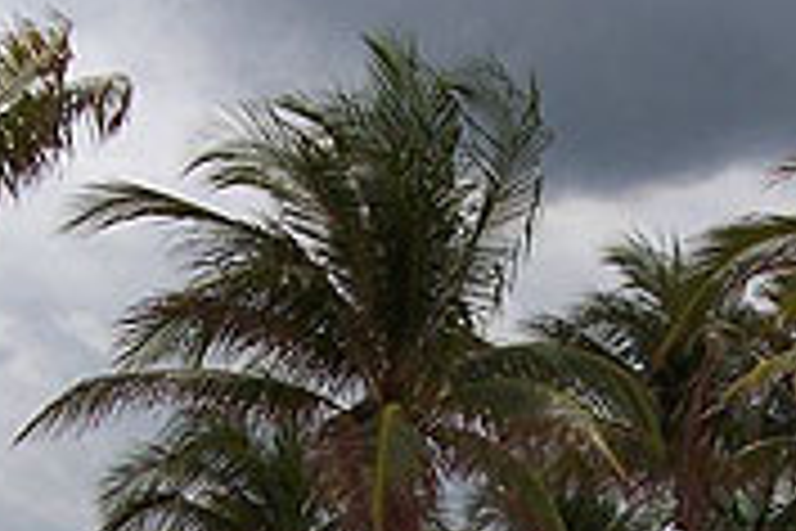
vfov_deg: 13.7
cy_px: 562
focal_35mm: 98
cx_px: 477
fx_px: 2167
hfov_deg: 20.8
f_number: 5.6
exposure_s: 1/1000
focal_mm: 5.6
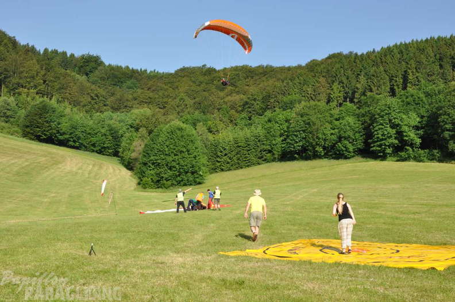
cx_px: 228
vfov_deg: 28.0
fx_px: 606
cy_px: 151
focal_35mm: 48
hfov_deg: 41.2
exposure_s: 1/160
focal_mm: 32
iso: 200
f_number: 13
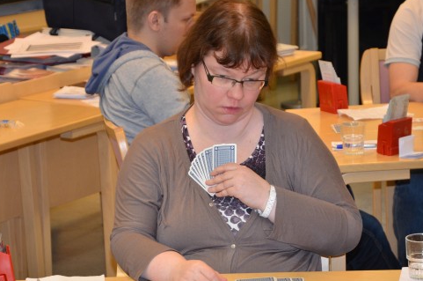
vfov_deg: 9.6
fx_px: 1666
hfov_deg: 14.5
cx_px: 222
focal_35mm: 142
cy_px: 189
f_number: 5.3
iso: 800
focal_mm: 66
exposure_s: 1/60
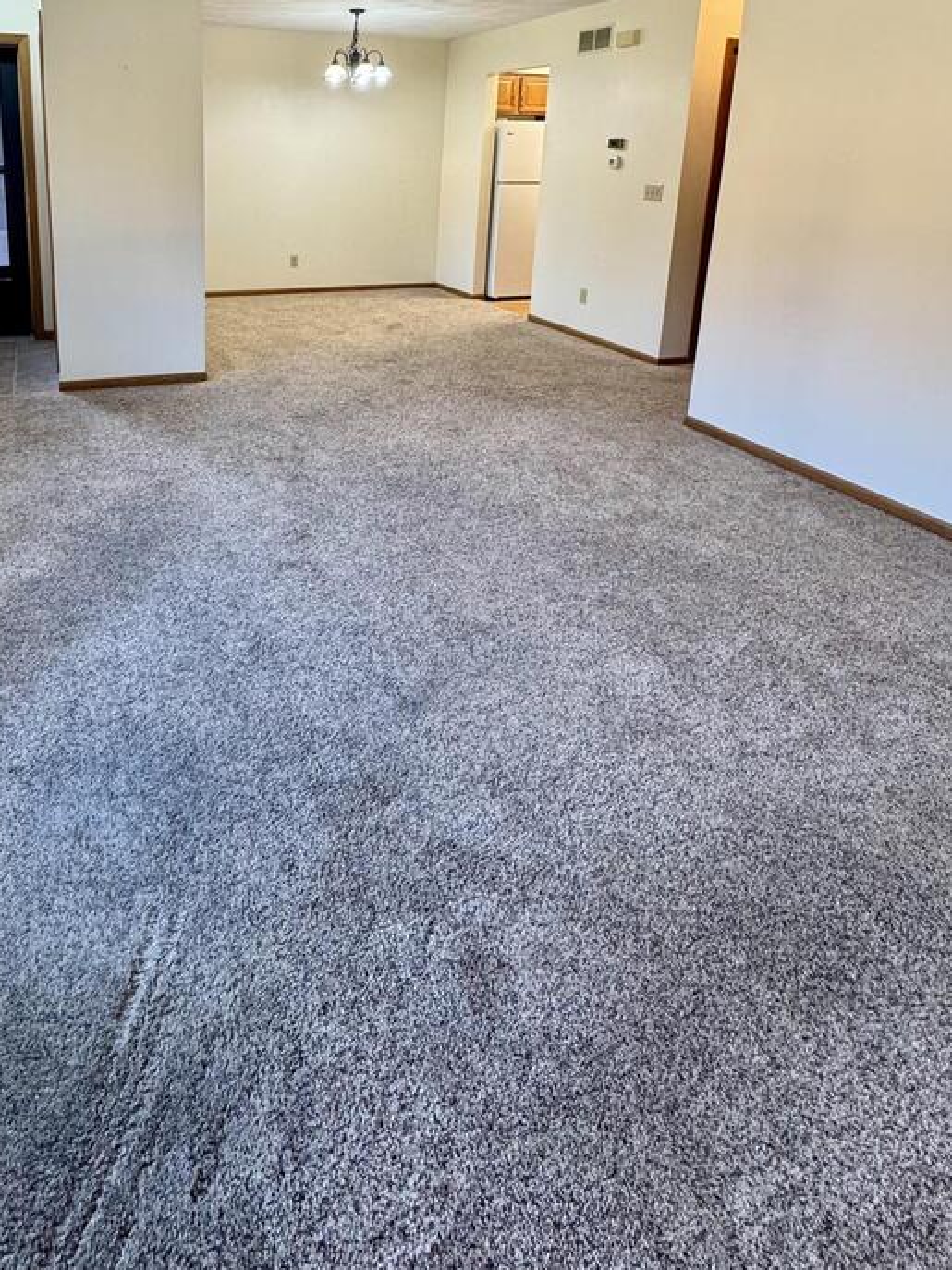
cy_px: 333
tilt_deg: -12.8
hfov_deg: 59.1
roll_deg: -0.3
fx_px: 807
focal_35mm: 22
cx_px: 290
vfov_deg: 71.7
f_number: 2.2
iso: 200
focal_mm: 2.22
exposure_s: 1/60
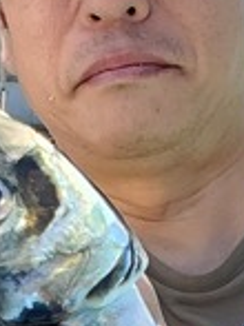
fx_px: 1421
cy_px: 417
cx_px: 164
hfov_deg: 9.8
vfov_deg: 12.7
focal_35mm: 151
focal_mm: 4.3
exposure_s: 1/779
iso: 50
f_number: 2.4
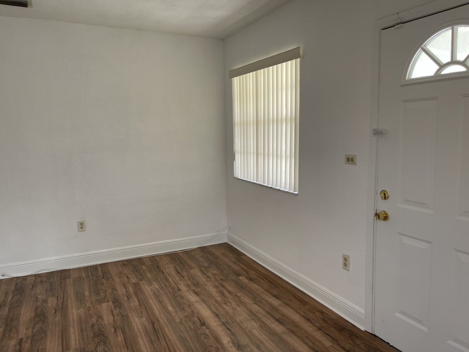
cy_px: 176
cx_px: 234
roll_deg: -0.1
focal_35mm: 26
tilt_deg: -6.8
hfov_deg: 67.3
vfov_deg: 53.1
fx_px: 352
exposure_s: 1/121
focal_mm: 5.1
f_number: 1.6
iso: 80
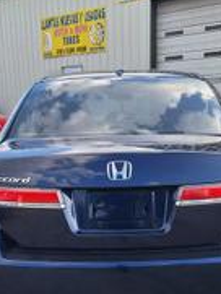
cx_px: 120
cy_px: 198
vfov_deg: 39.1
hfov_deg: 30.3
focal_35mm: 48
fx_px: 408
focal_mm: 5.54
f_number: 1.8
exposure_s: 1/840
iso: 40
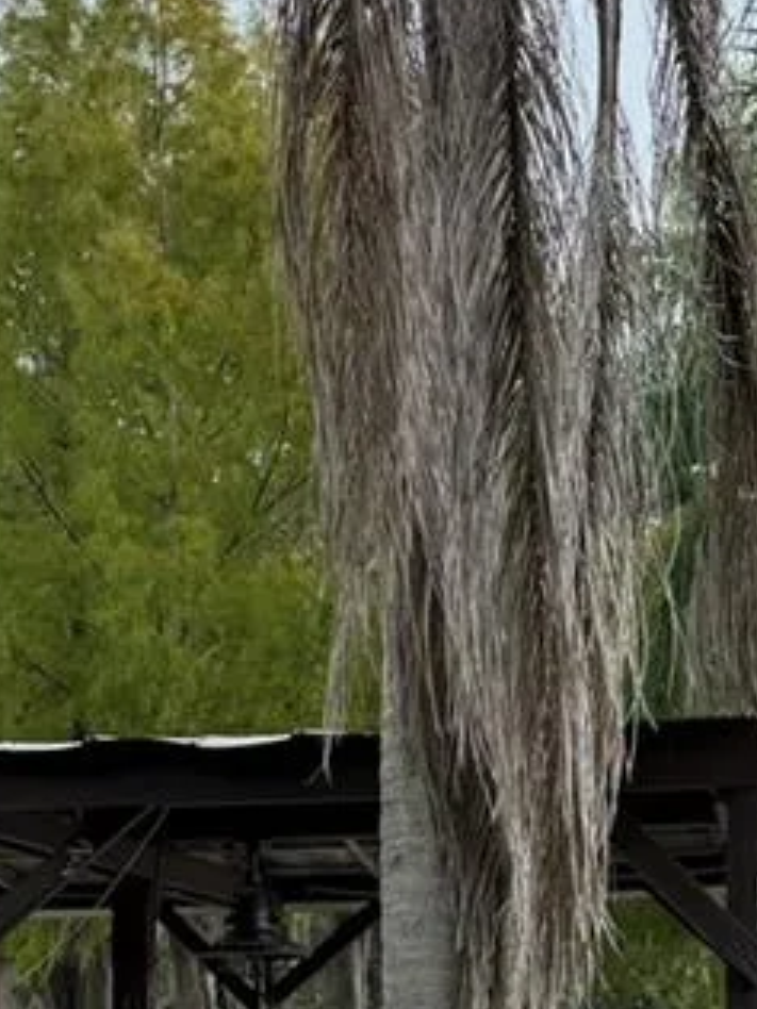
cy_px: 1172
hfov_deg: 16.0
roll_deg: +1.8
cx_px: 73
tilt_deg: -0.9
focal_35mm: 91
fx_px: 2653
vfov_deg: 20.3
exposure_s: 1/1585
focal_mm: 6.76
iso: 100
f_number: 1.78
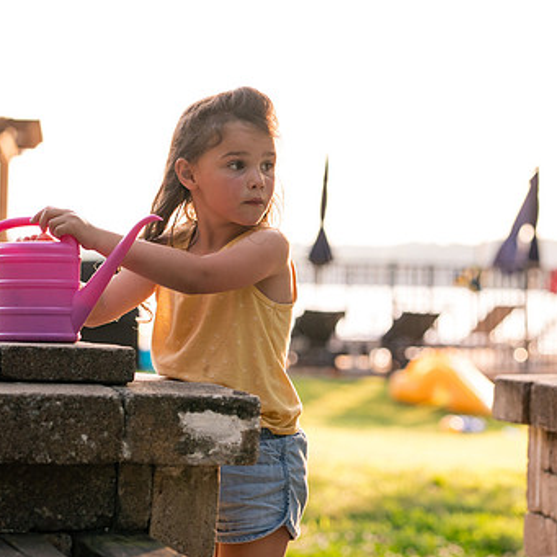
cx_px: 309
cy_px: 274
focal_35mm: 123
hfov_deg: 14.2
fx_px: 2239
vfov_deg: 14.2
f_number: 3.5
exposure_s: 1/640
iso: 1000
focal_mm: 85
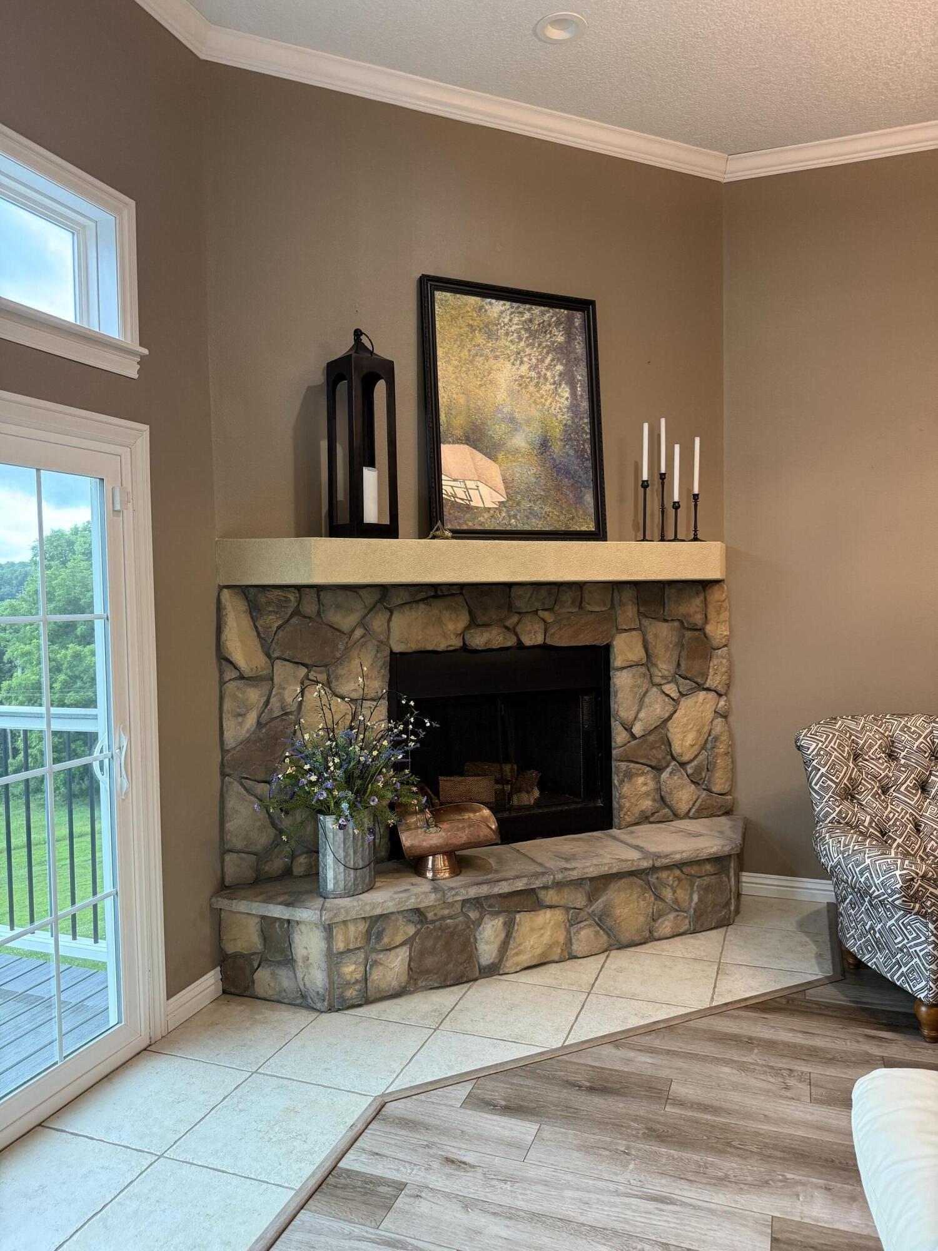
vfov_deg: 71.6
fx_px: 867
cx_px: 469
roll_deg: +0.4
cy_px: 626
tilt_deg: -2.2
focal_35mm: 24
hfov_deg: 56.8
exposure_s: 1/60
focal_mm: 6.76
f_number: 1.78
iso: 250
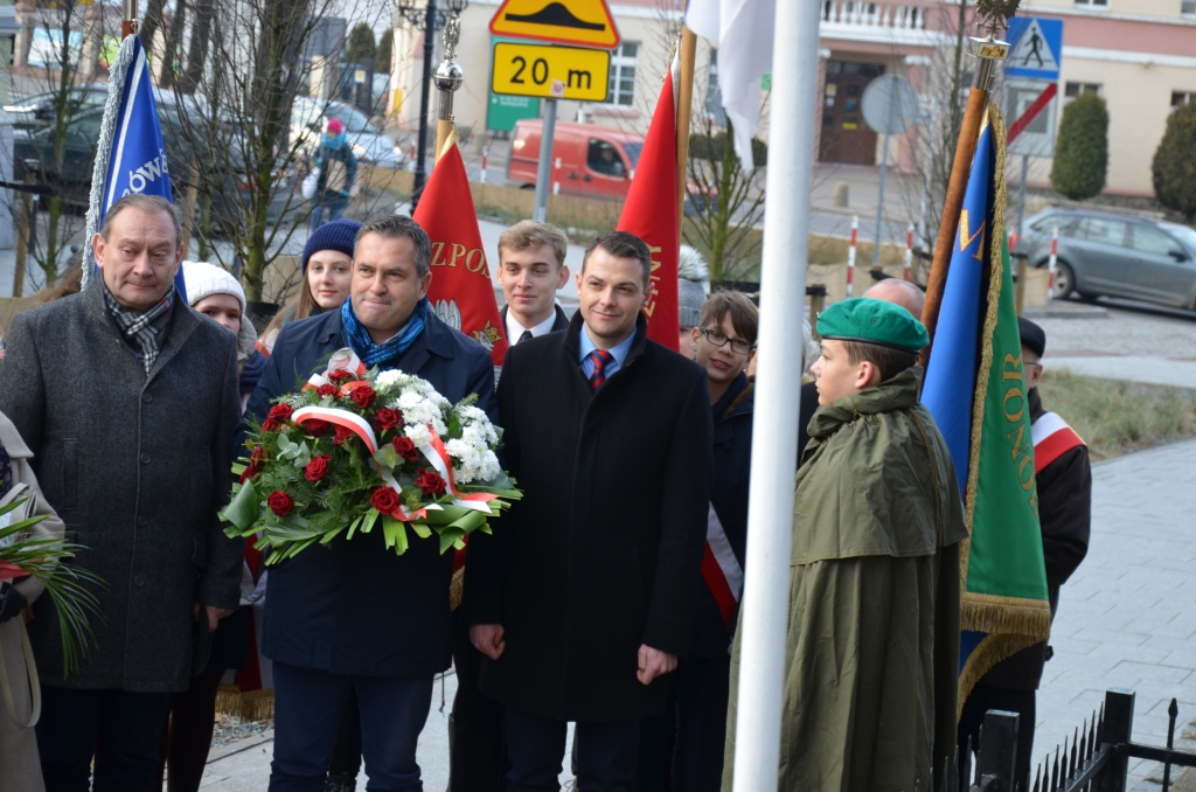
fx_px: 3083
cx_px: 598
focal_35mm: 93
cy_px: 396
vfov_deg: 14.6
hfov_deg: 22.0
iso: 400
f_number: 5.6
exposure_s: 1/125
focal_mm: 62
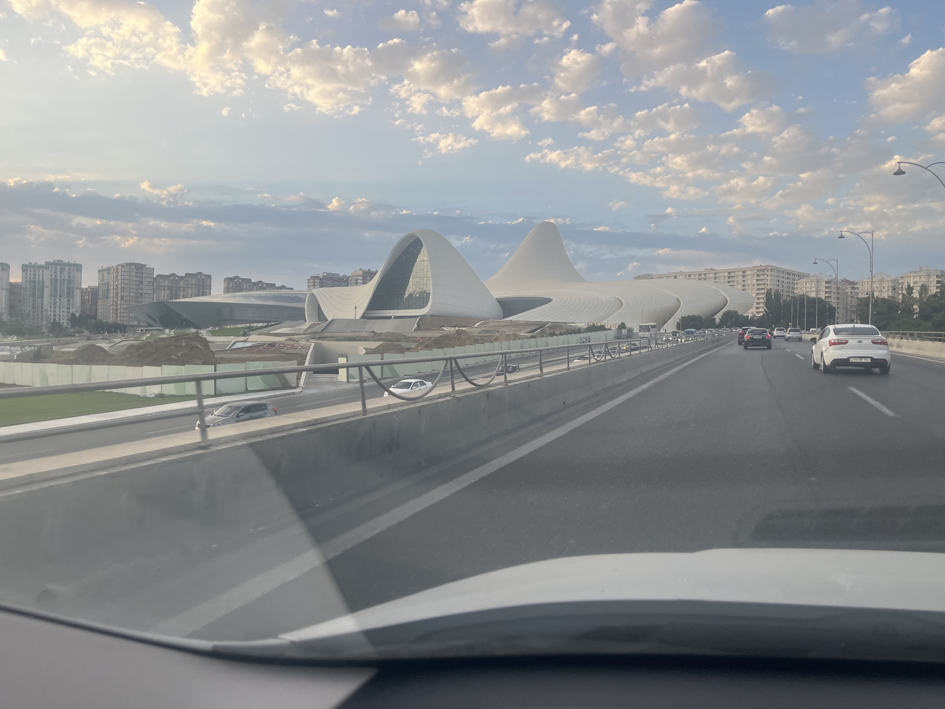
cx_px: 472
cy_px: 354
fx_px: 710
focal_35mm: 26
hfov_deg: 67.3
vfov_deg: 53.1
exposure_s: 1/544
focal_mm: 5.1
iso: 50
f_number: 1.6
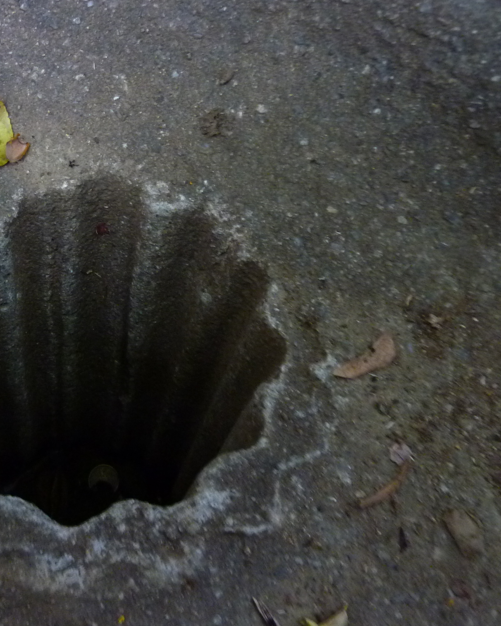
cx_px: 120
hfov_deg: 43.0
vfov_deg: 54.2
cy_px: 313
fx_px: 611
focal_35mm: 33
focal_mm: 4.1
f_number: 3.3
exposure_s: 1/8
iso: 400
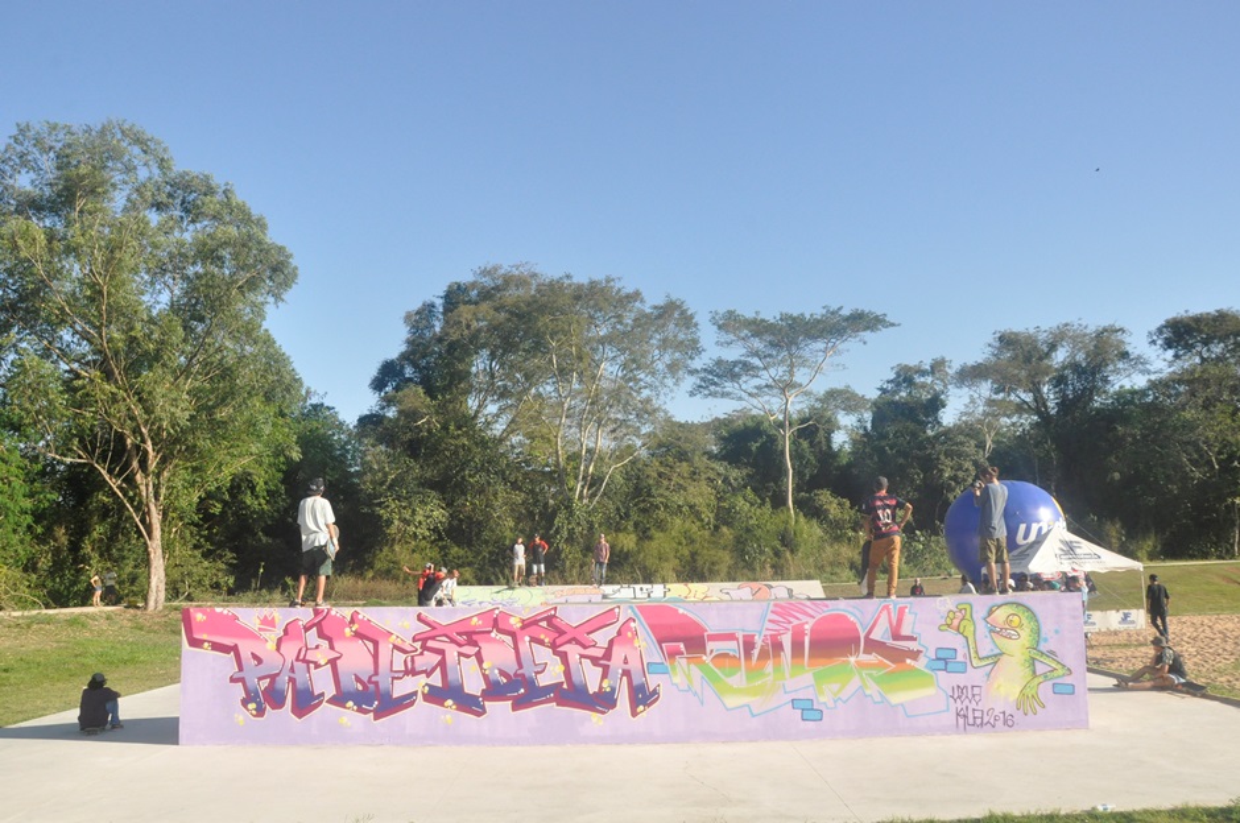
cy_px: 412
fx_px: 929
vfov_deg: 47.8
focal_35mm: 27
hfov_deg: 67.5
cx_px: 620
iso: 1250
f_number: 13
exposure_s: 1/640
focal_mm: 18
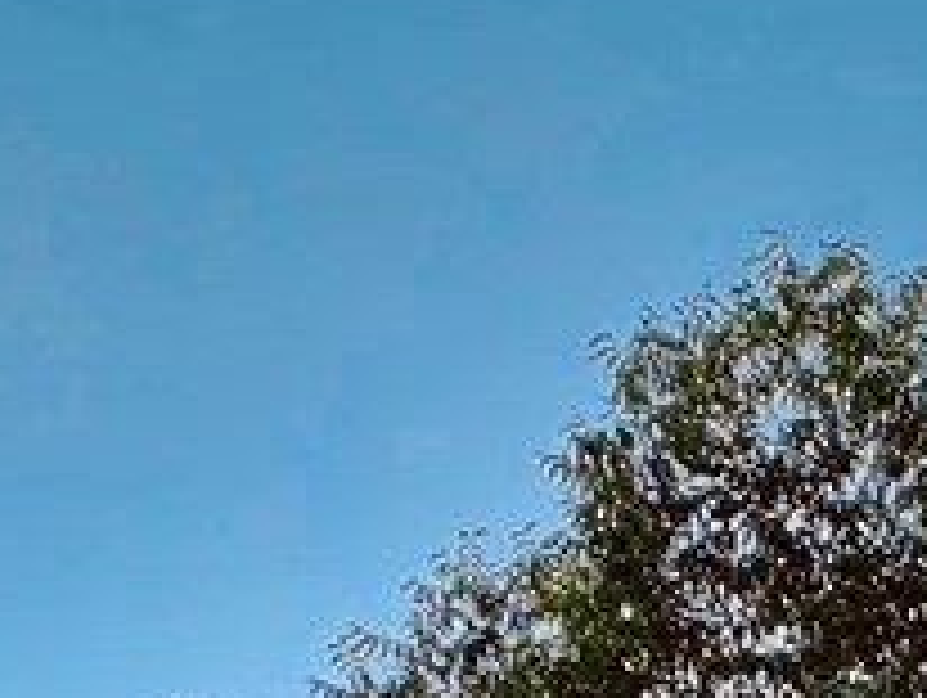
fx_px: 3459
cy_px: 2166
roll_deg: -0.1
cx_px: 990
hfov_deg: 14.9
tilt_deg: +15.7
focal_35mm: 129
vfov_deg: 9.1
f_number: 1.8
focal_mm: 4.25
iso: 100
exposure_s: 1/81
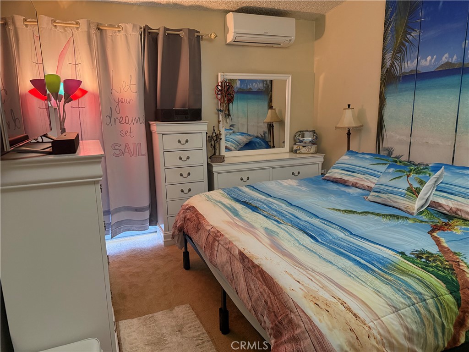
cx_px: 234
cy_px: 176
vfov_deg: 56.8
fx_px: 325
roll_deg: +1.9
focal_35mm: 24
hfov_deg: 71.6
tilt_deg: -10.3
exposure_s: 1/60
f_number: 1.78
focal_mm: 6.76
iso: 500
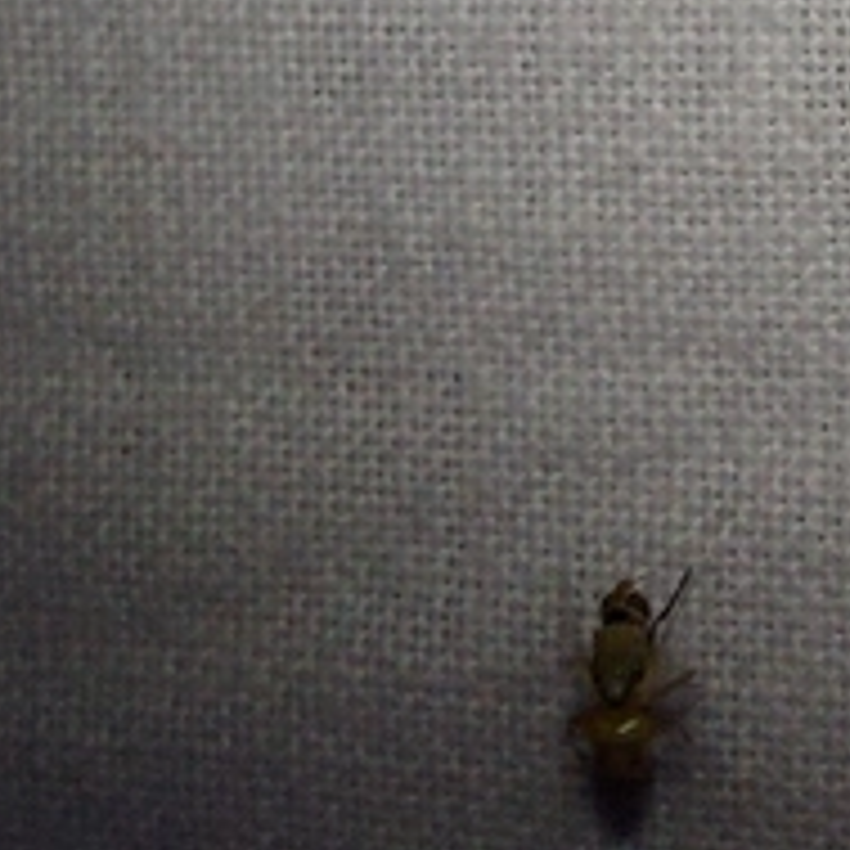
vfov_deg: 19.6
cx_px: 971
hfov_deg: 21.7
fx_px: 2084
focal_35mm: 75
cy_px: -477
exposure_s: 1/595
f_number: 2.4
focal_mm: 2.13
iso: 50
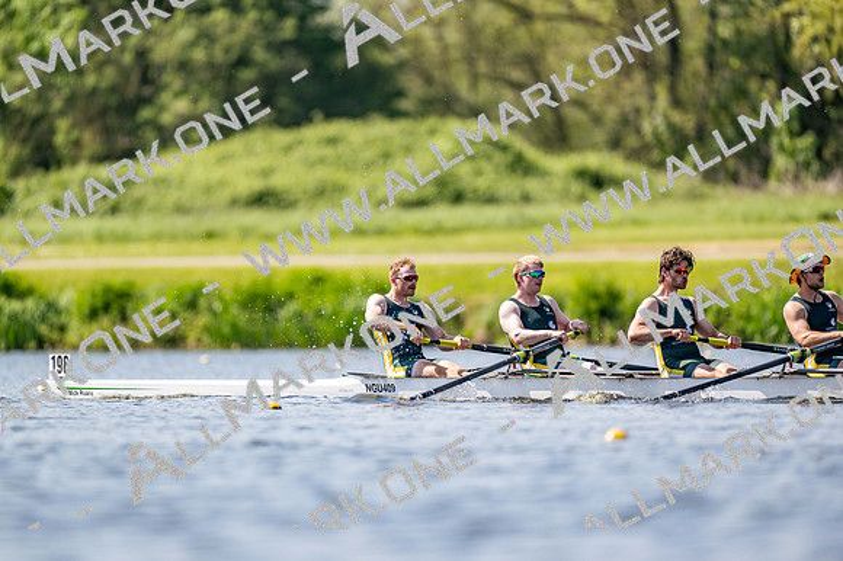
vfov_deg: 2.3
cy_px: 280
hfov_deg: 3.4
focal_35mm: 600
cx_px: 422
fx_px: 14045
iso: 400
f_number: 4
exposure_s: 1/2500
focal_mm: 600
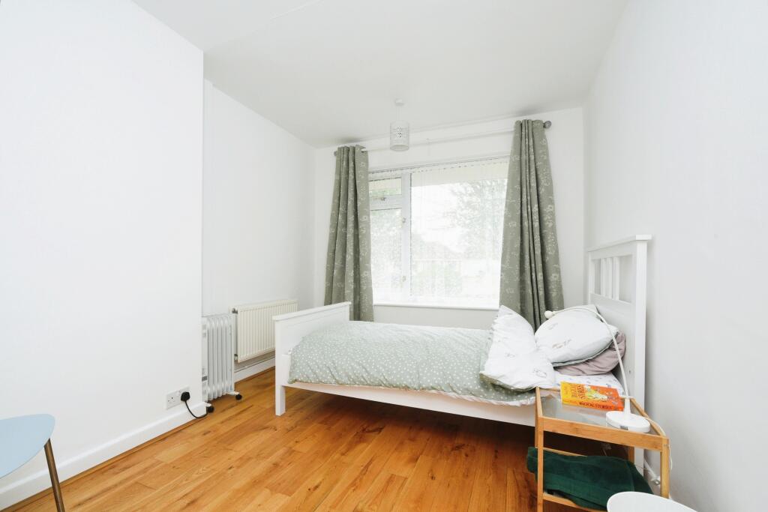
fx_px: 320
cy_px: 256
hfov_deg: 100.4
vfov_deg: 77.3
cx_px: 384
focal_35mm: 15
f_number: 11
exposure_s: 1/40
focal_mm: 15
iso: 640
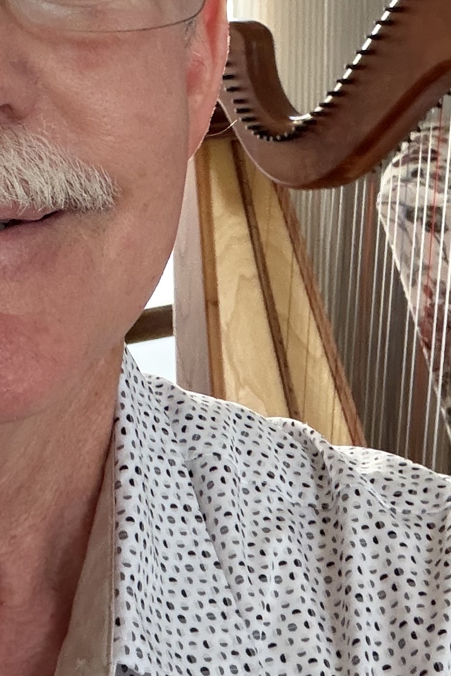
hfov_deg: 18.0
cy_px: 59
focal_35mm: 74
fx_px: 1390
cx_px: 11
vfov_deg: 26.4
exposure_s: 1/30
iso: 400
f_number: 1.9
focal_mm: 2.71
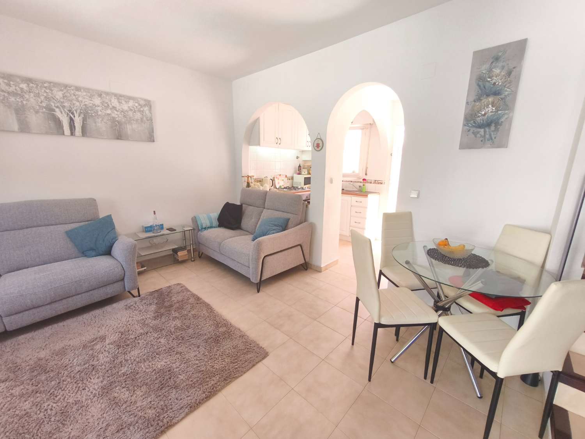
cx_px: 292
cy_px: 220
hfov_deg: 98.2
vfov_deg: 81.7
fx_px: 253
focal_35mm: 15
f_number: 2.2
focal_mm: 1.91
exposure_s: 1/50
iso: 100
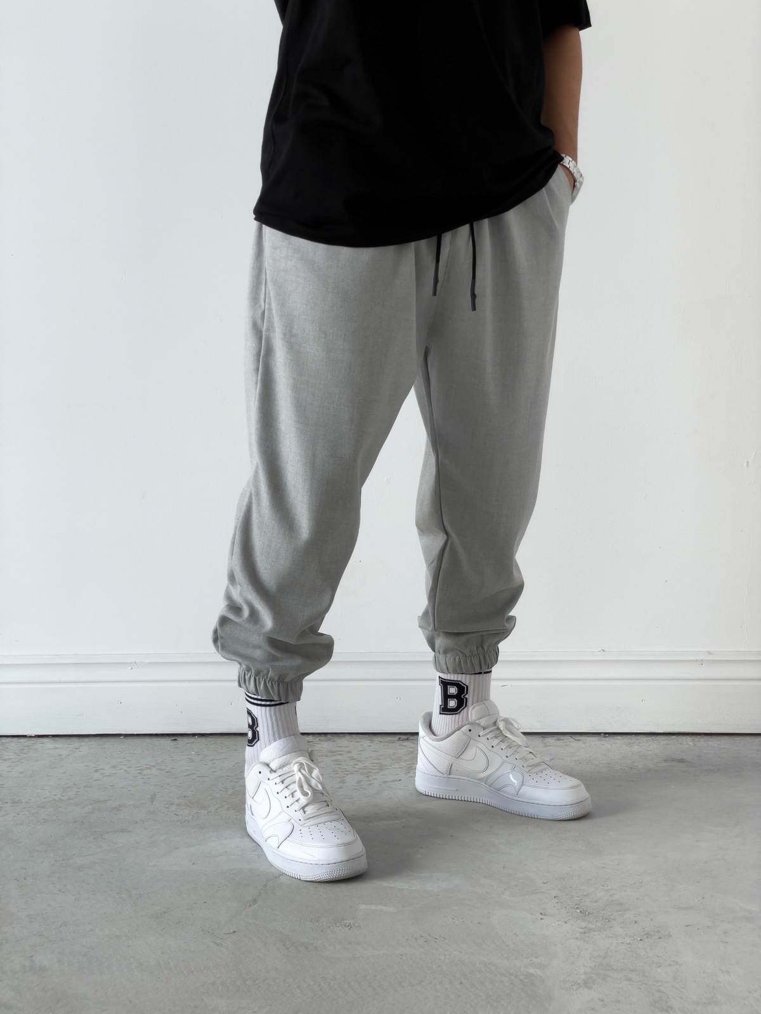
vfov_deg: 36.8
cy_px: 507
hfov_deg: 28.0
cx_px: 380
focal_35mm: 52
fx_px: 1524
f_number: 2
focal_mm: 6
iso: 50
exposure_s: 1/120
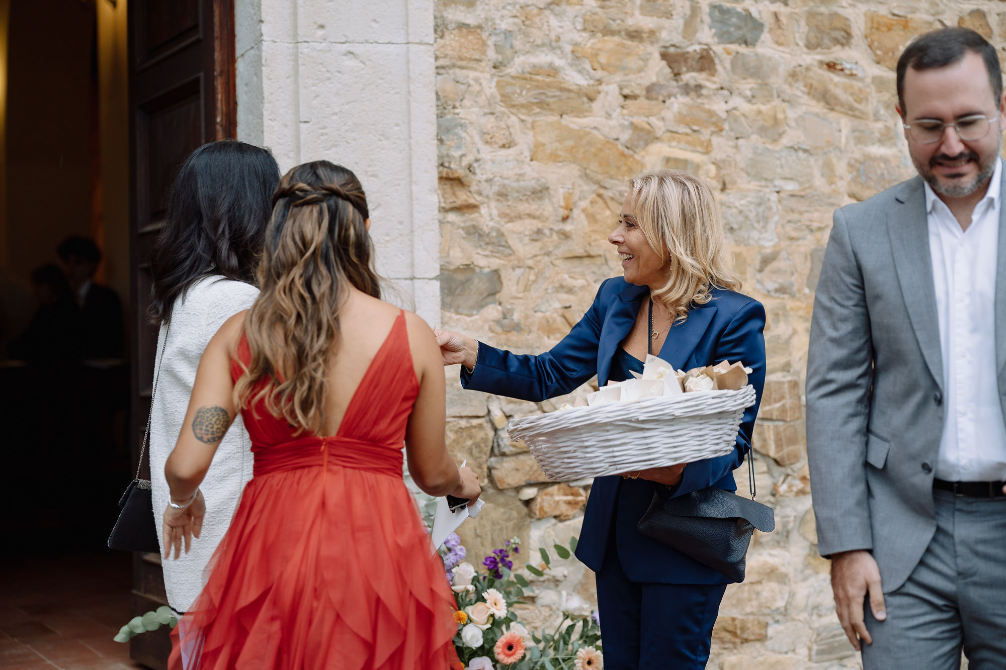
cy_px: 335
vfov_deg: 25.5
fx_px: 1480
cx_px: 503
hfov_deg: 37.5
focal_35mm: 53
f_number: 2
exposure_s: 1/250
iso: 250
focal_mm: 52
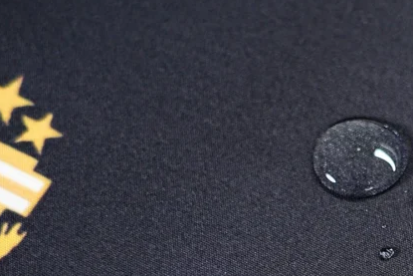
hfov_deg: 15.4
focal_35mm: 130
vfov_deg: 10.4
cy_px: 303
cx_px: 423
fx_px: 1492
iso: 1250
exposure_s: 1/40
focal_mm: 54
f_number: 4
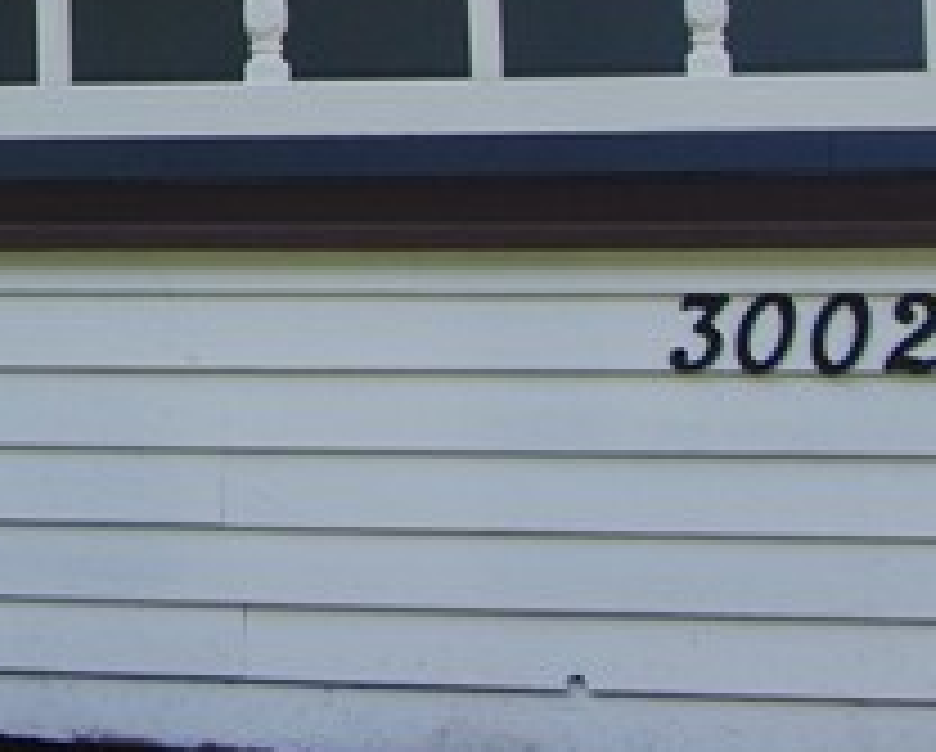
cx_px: -506
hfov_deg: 10.5
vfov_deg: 8.5
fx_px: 4882
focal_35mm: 176
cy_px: -531
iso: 400
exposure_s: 1/125
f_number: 11
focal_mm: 24
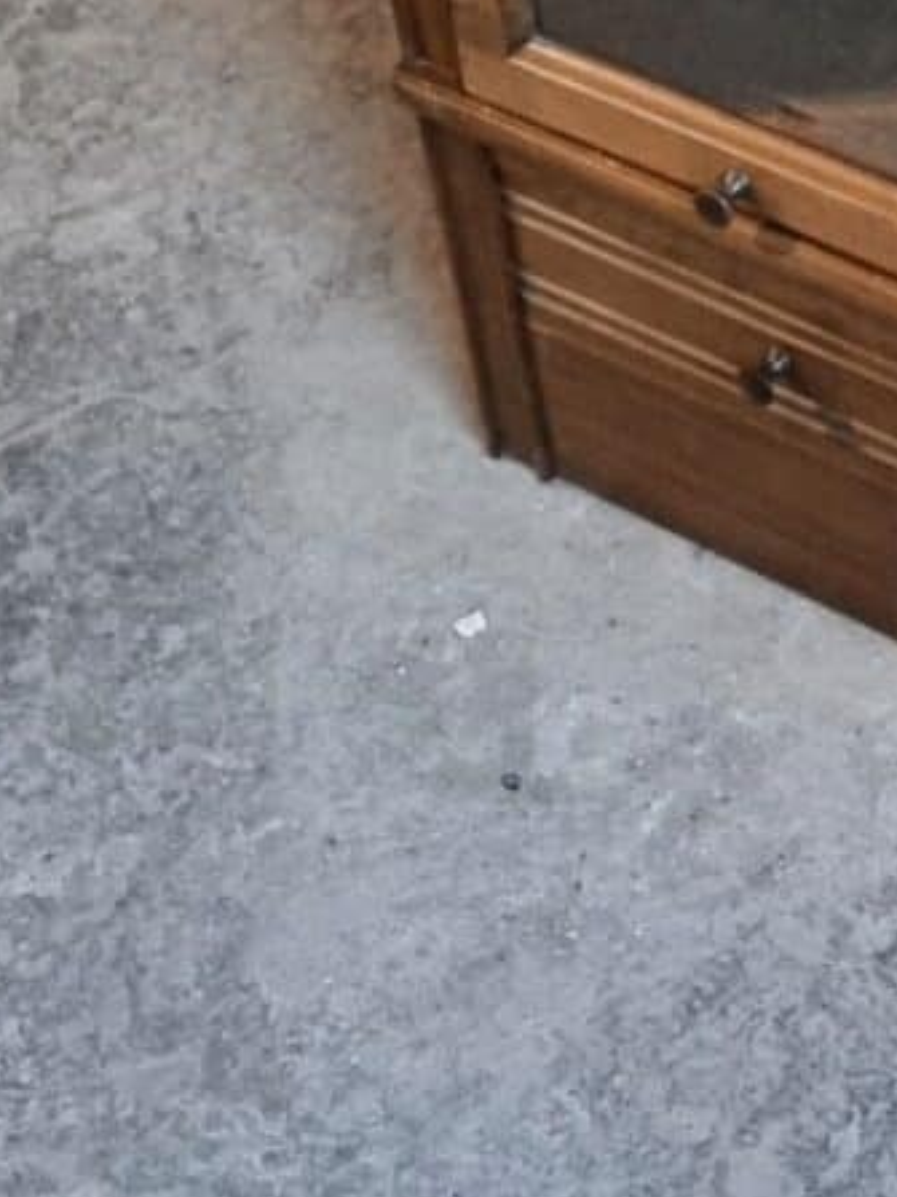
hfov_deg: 12.5
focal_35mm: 110
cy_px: -988
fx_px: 3802
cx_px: 1507
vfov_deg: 15.3
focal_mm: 6.7
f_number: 1.8
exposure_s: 1/33
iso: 640
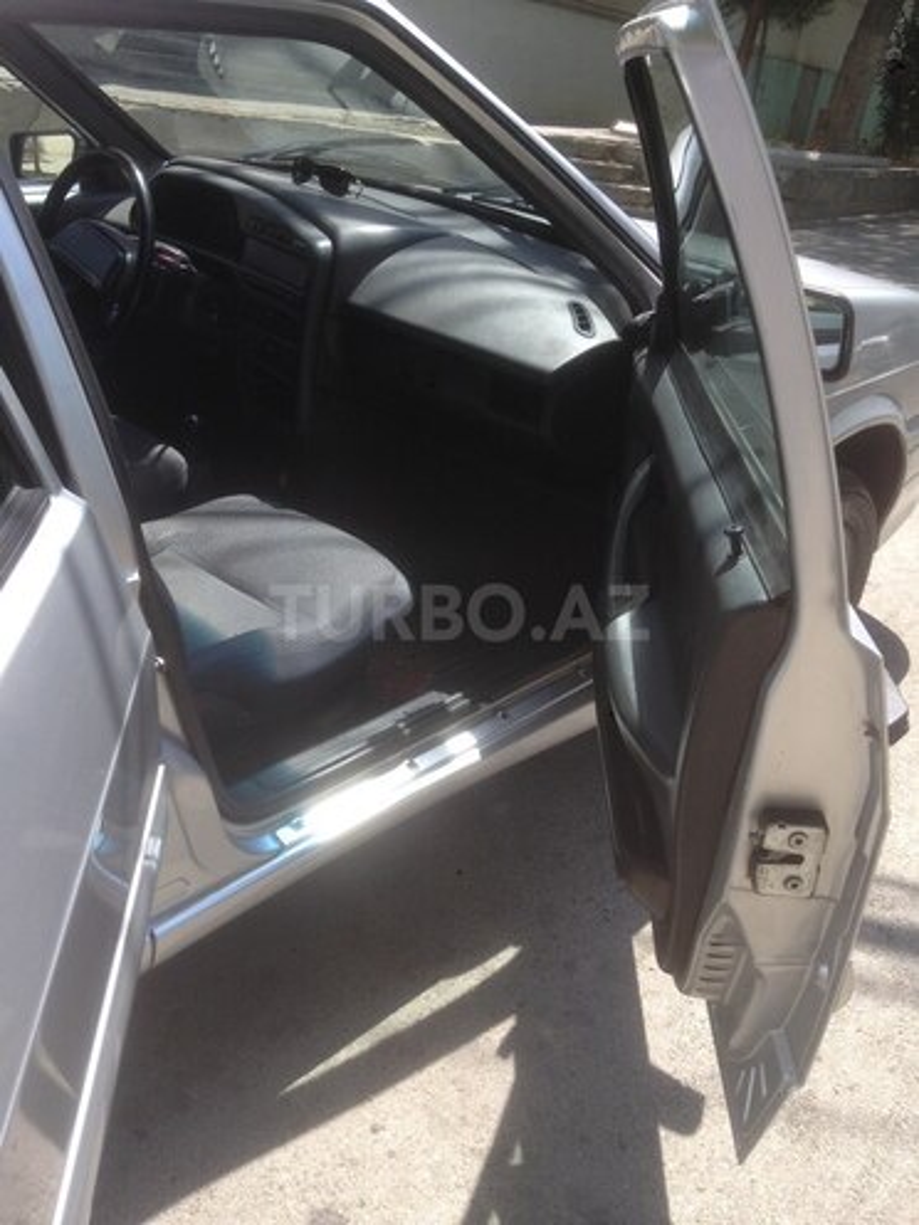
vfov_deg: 55.4
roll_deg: -6.3
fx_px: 1168
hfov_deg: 42.9
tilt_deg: -18.6
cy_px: 612
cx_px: 460
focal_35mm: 33
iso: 50
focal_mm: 4.12
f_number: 2.4
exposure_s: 1/401
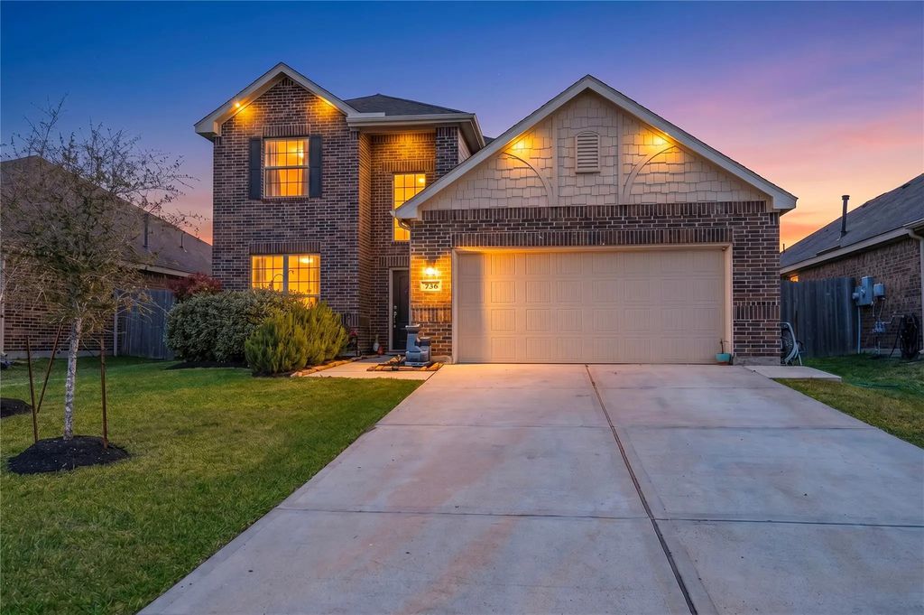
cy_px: 308
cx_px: 462
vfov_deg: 53.1
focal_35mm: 24
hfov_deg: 73.8
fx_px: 615
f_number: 13
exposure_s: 1/250
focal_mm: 24
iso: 100
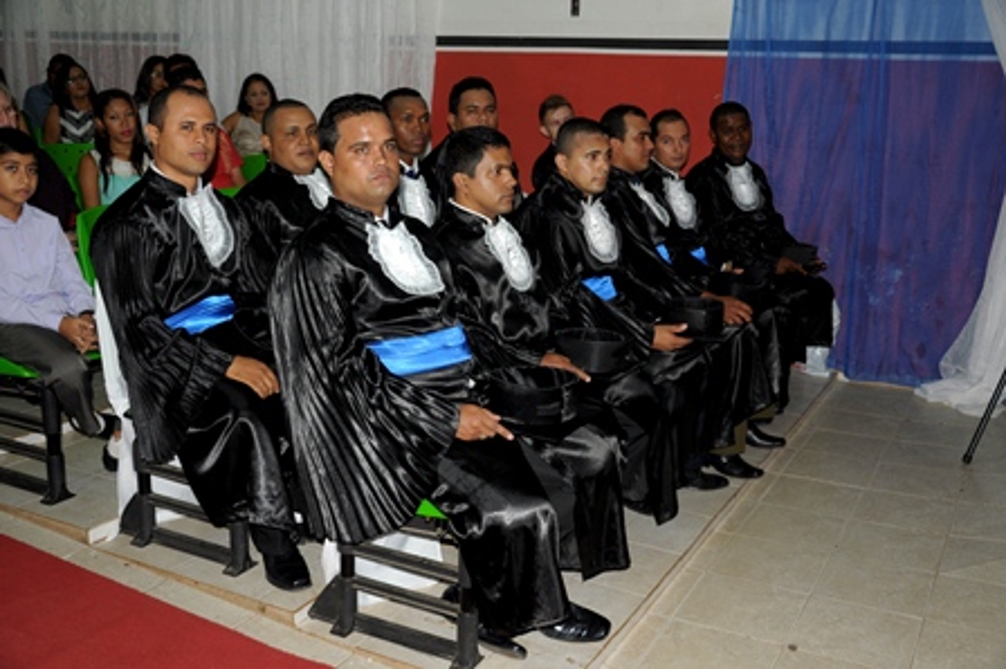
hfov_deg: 51.3
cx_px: 503
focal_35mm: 38
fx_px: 1047
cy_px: 334
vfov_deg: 35.4
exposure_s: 1/60
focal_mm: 25
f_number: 4
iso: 200
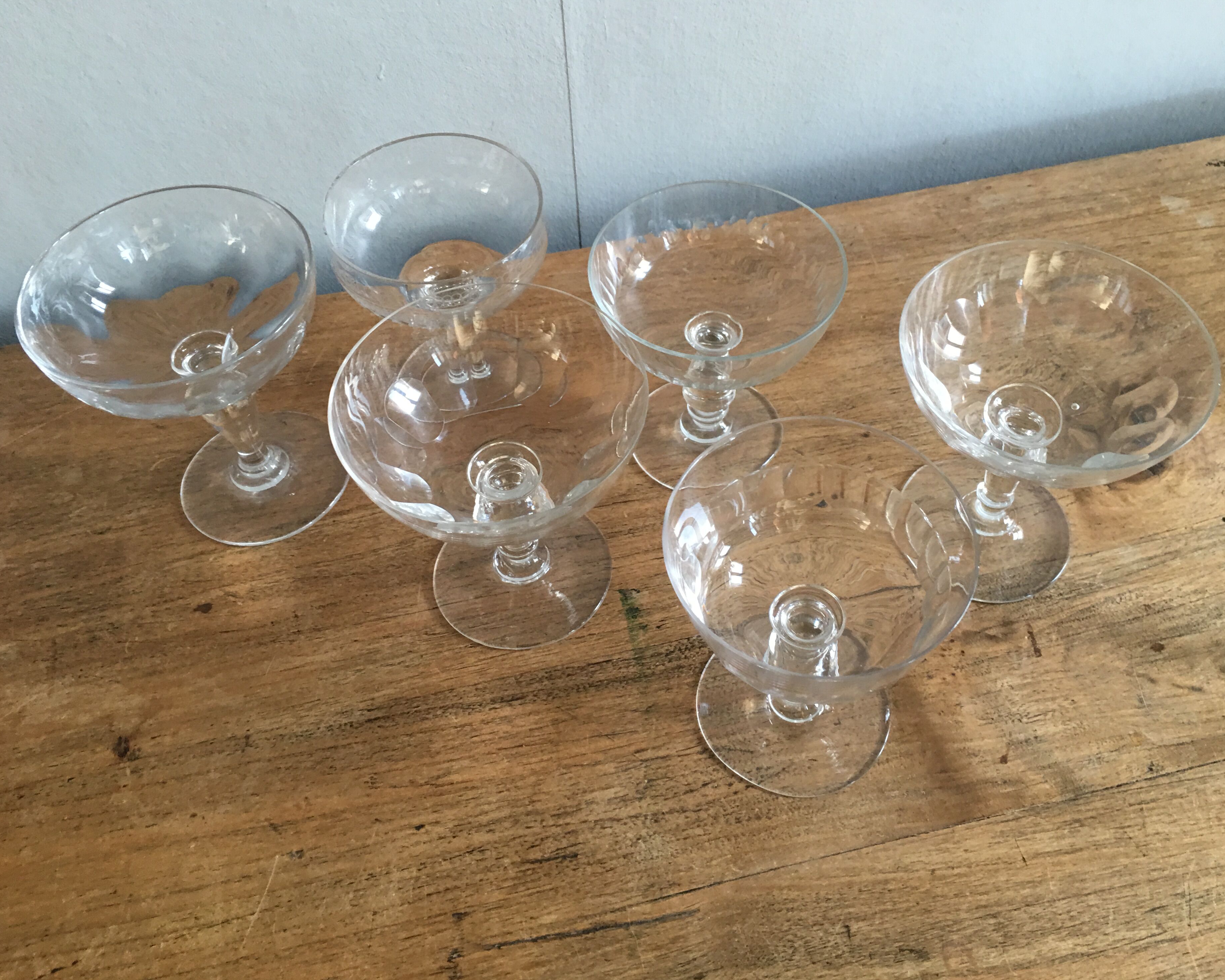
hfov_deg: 57.1
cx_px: 658
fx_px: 1124
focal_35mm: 31
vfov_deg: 47.1
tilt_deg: -52.5
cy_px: 479
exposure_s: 1/17
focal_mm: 4.15
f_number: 2.2
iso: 50
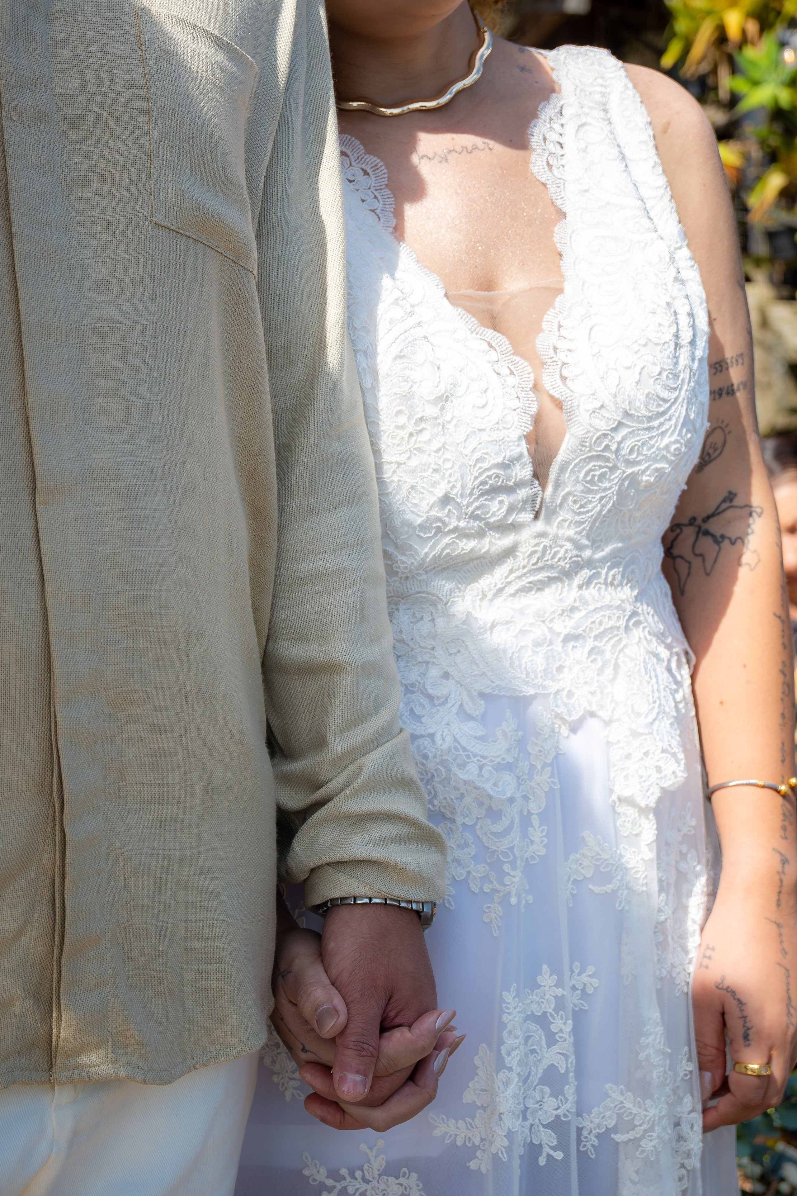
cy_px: 598
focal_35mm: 75
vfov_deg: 27.0
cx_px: 398
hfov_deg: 18.2
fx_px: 2490
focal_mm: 50
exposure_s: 1/320
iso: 160
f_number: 6.3
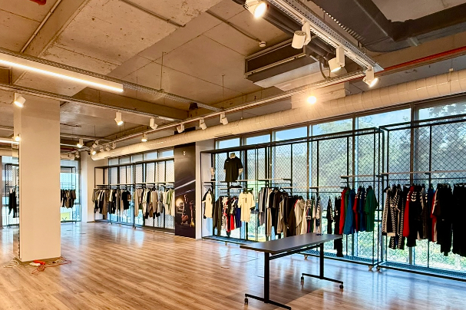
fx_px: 310
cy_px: 196
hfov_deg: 73.6
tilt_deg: -1.0
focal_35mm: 24
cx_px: 211
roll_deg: +0.1
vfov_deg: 52.4
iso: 160
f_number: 2.2
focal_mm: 2.22
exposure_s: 1/100
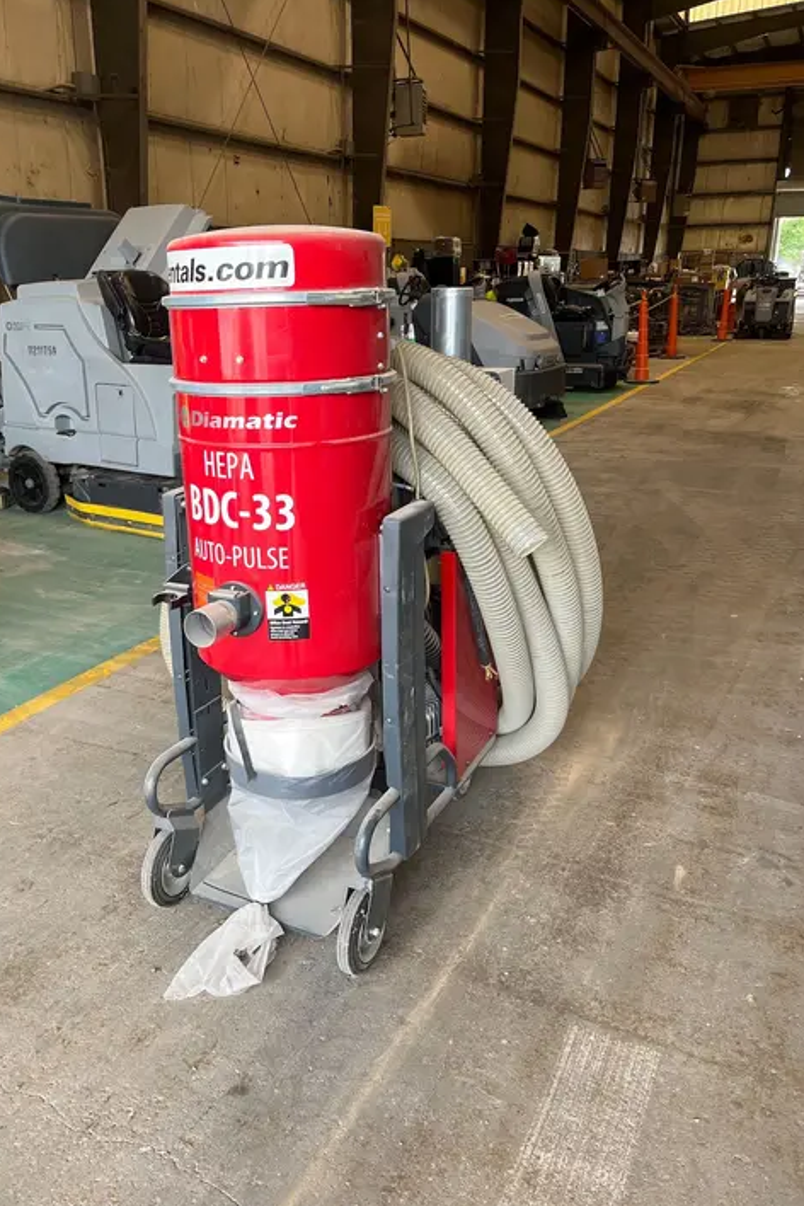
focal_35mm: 28
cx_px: 341
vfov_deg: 65.5
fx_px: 938
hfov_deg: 46.3
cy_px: 589
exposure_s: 1/121
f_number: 1.6
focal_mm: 5.1
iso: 80
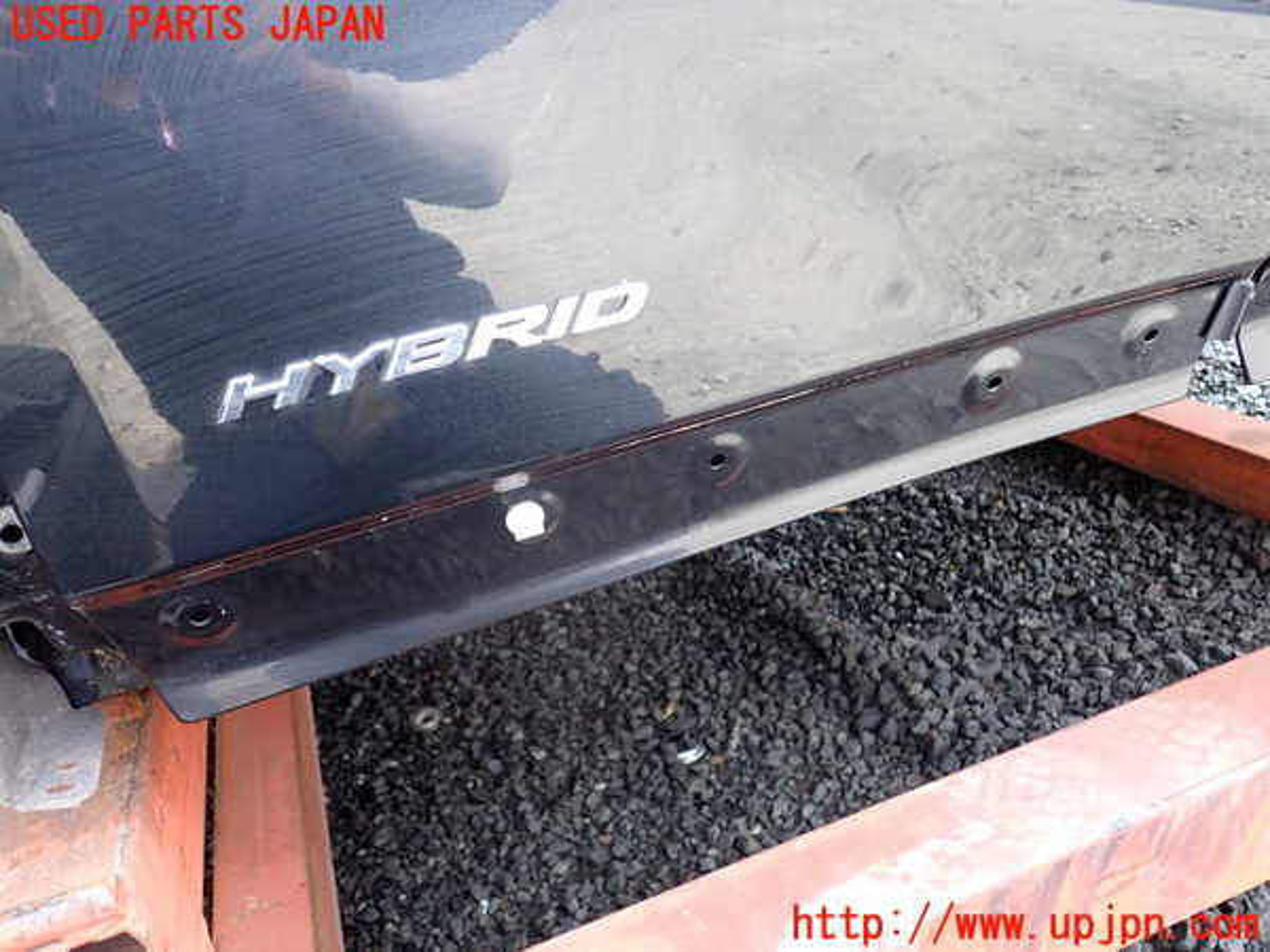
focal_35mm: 30
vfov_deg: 46.8
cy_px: 476
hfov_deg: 60.0
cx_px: 635
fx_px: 1101
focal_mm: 5.4
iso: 200
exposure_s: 1/125
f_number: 2.3
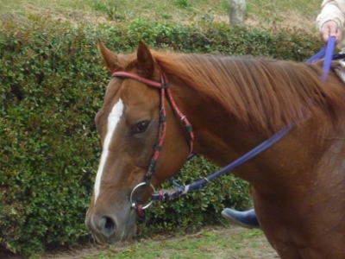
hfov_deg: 17.0
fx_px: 1156
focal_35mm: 116
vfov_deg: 12.8
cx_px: 172
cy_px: 130
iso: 800
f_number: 5.3
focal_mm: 19.1
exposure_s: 1/250
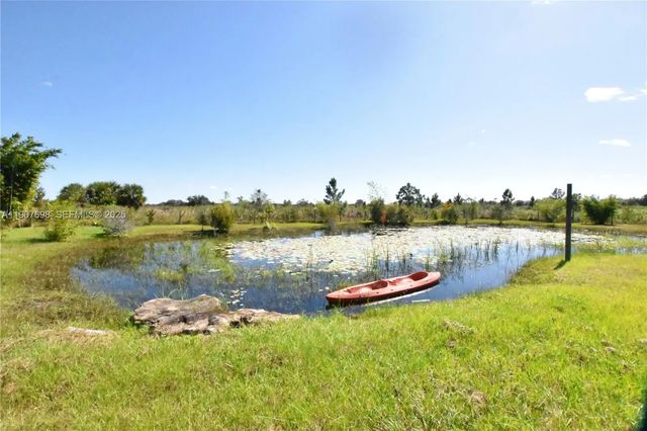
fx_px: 269
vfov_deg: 77.3
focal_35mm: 15
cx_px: 324
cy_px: 216
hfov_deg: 100.4
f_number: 14
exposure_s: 1/4000
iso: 16000
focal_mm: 10
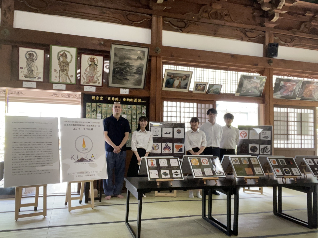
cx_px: 159
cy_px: 119
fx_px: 276
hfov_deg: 60.0
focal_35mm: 30
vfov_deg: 46.8
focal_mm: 2.71
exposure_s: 1/60
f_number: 2.2
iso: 200
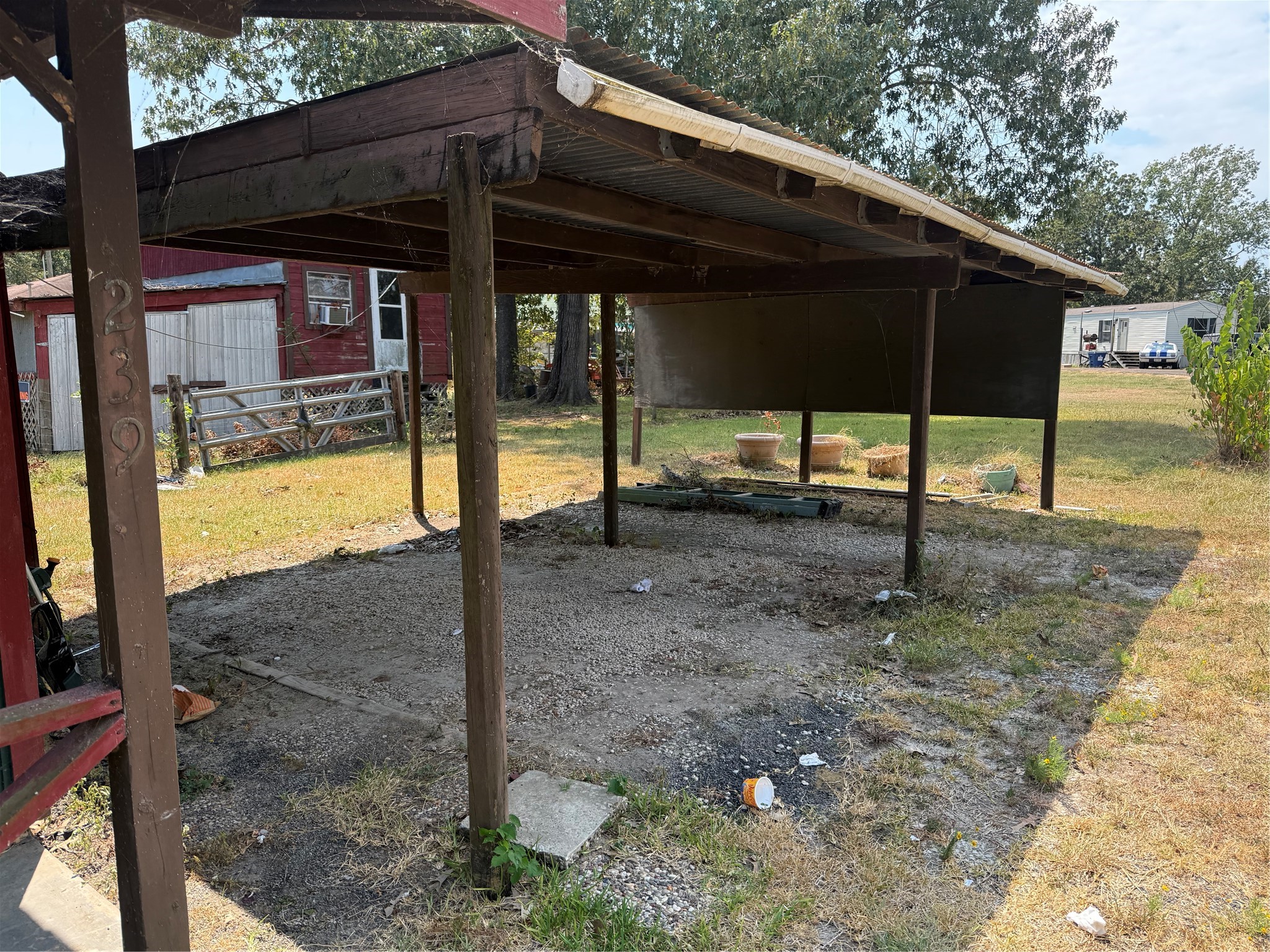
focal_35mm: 24
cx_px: 635
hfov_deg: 71.6
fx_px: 881
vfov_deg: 56.8
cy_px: 476
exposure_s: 1/1553
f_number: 1.78
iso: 100
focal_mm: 6.76
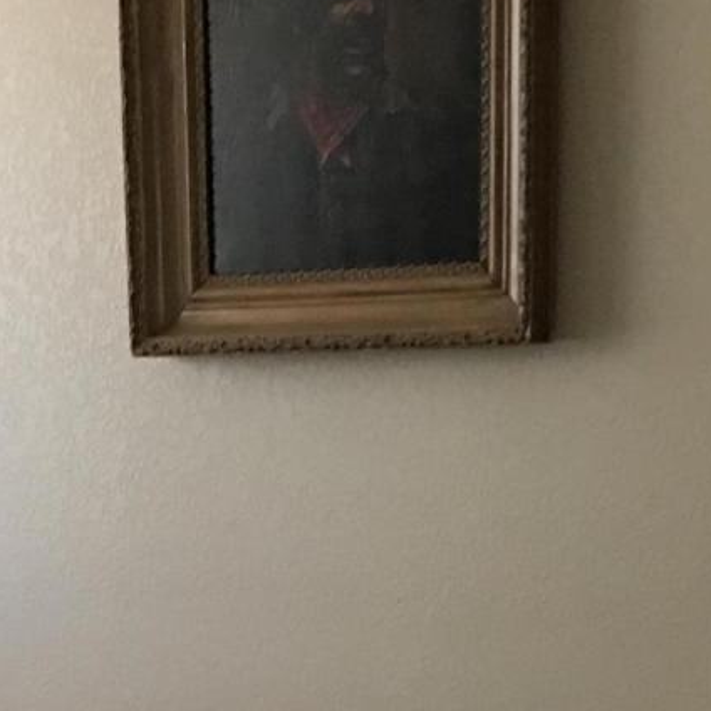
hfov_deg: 14.1
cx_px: -62
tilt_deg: -19.2
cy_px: 1248
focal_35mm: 121
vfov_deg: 13.1
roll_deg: +2.6
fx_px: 2812
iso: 100
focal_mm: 4.15
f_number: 2.2
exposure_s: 1/10
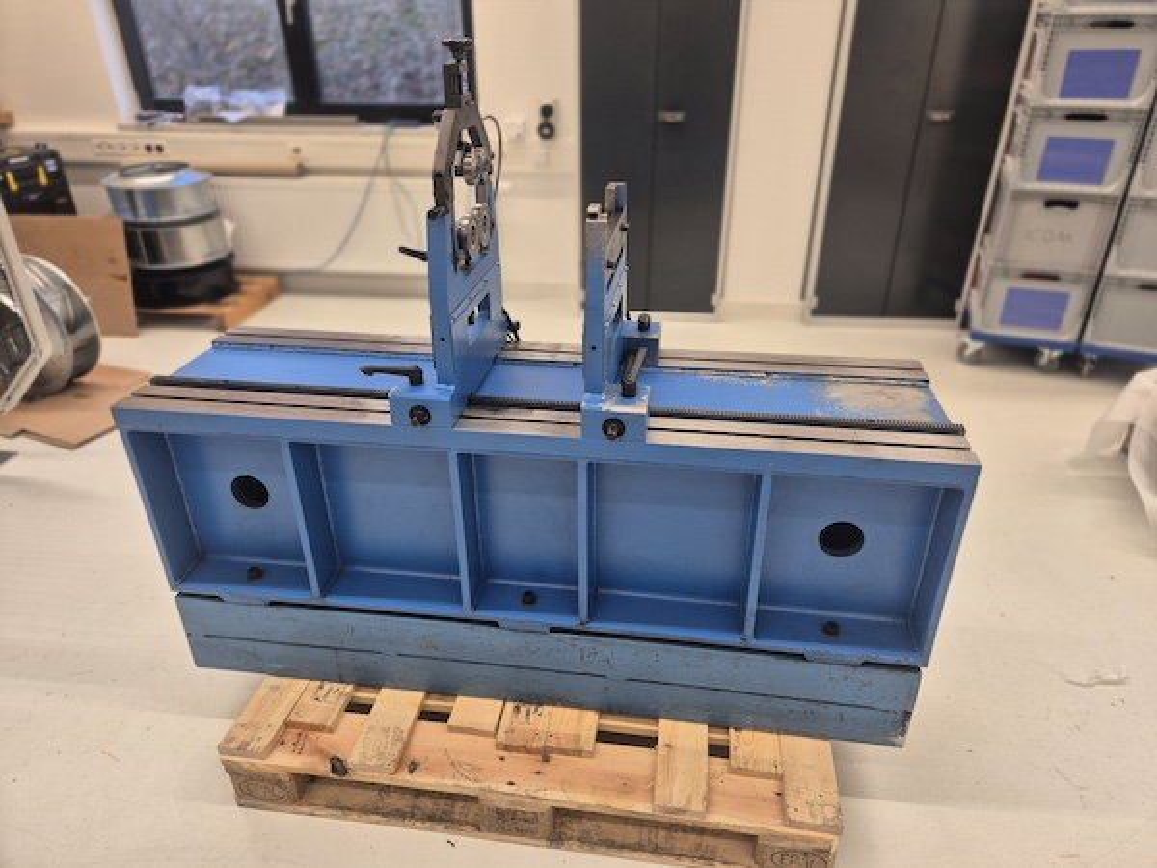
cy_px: 434
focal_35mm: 23
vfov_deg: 58.9
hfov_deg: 73.9
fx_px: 769
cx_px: 578
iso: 50
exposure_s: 1/100
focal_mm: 5.4
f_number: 1.8
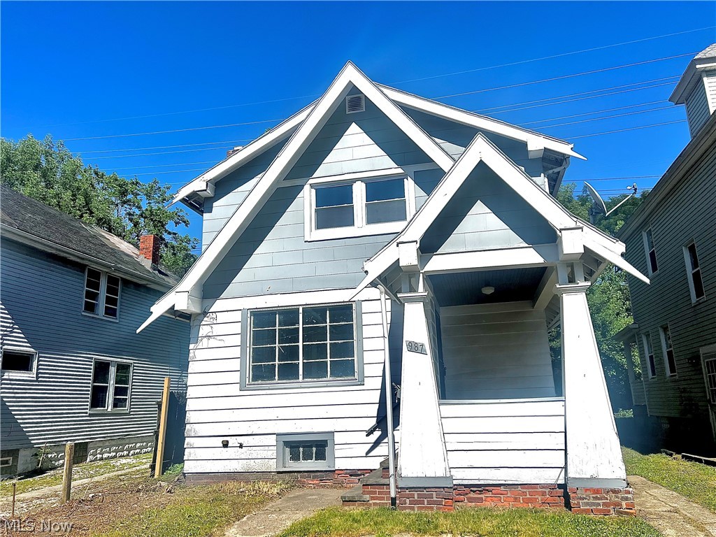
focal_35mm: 26
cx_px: 358
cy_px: 268
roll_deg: +2.4
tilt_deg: +13.9
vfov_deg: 53.1
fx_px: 538
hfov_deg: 67.3
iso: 50
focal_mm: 5.7
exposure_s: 1/12658
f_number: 1.5
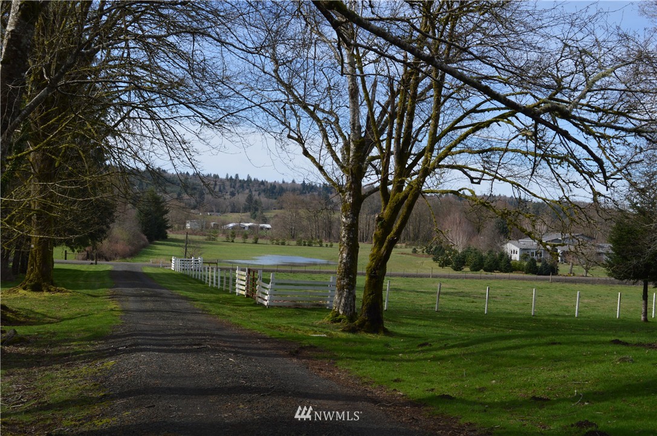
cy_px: 218
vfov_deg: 28.0
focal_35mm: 48
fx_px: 875
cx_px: 328
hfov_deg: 41.2
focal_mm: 32
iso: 100
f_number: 6.3
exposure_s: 1/160
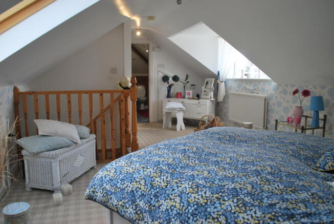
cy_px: 112
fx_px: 251
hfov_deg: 67.3
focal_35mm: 27
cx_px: 167
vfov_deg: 48.0
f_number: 5.6
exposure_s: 1/125
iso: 200
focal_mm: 18
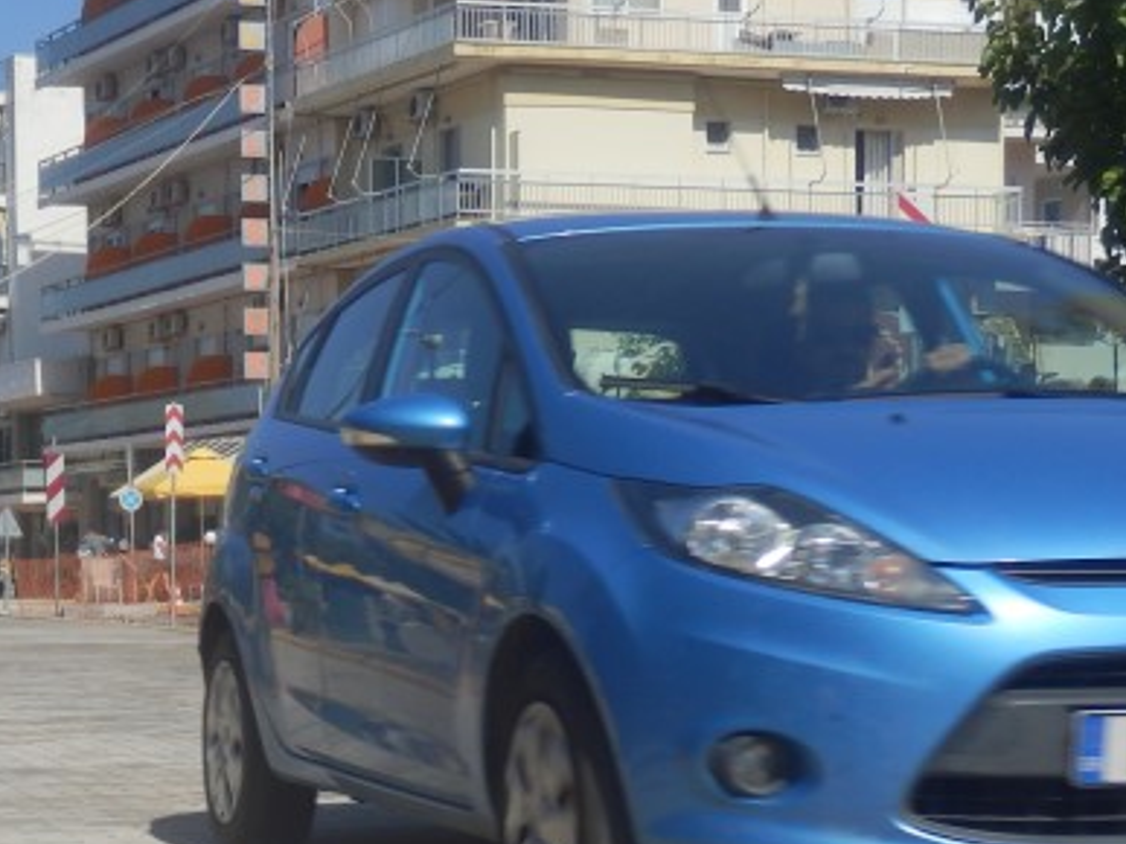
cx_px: 294
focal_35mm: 98
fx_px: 3187
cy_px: 792
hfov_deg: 19.9
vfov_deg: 14.9
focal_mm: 6.6
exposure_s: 1/160
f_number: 10.1
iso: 80
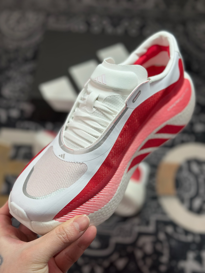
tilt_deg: -58.3
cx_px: 102
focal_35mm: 48
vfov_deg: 39.7
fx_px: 379
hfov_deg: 30.3
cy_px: 136
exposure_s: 1/1453
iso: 80
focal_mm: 6.86
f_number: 1.78
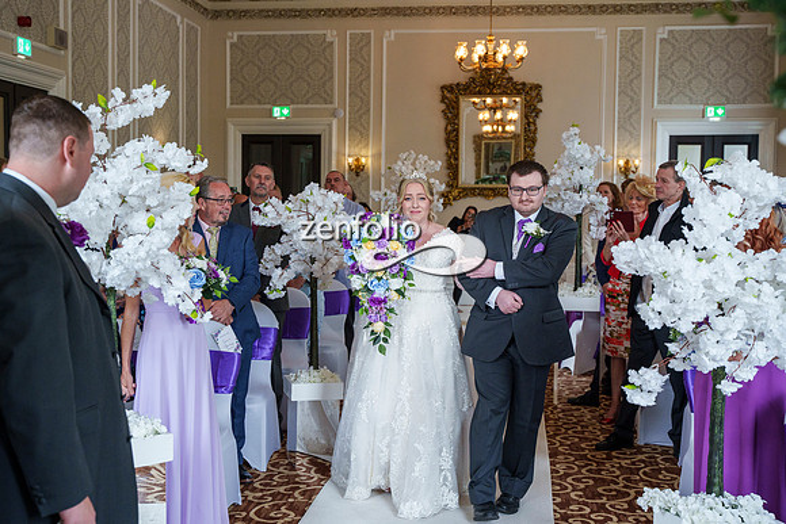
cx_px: 385
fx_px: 980
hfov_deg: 43.7
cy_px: 255
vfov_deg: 30.0
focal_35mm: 45
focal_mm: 43
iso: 1600
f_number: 4
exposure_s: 1/400
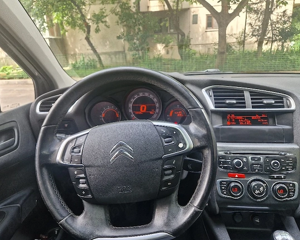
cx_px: 149
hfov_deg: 68.1
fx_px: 222
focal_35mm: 25
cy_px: 119
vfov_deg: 56.8
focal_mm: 5.4
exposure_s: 1/182
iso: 100
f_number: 1.8
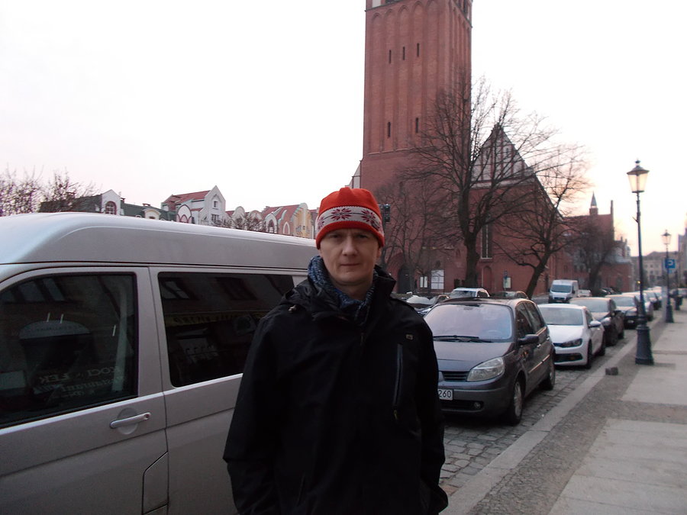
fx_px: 516
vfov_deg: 53.1
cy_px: 258
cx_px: 344
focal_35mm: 26
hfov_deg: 67.3
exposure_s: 1/20
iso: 200
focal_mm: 4.6
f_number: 3.2
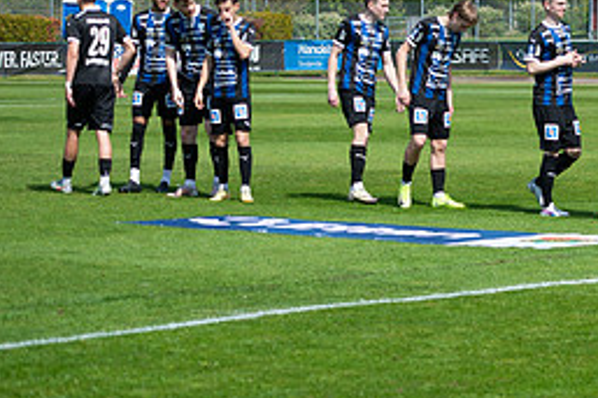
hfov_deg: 11.0
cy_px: 119
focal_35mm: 185
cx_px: 631
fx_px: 3071
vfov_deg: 7.4
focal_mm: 82
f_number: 4
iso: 100
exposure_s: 1/1000
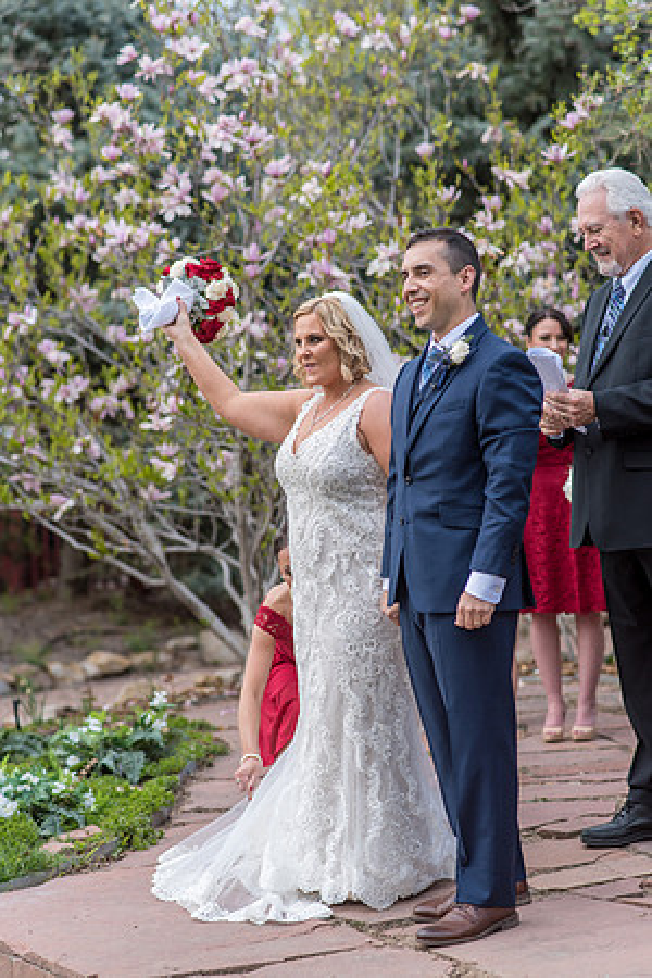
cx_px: 326
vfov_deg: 23.9
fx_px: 2309
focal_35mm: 85
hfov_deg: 16.1
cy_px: 489
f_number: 2.8
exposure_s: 1/400
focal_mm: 85
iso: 100
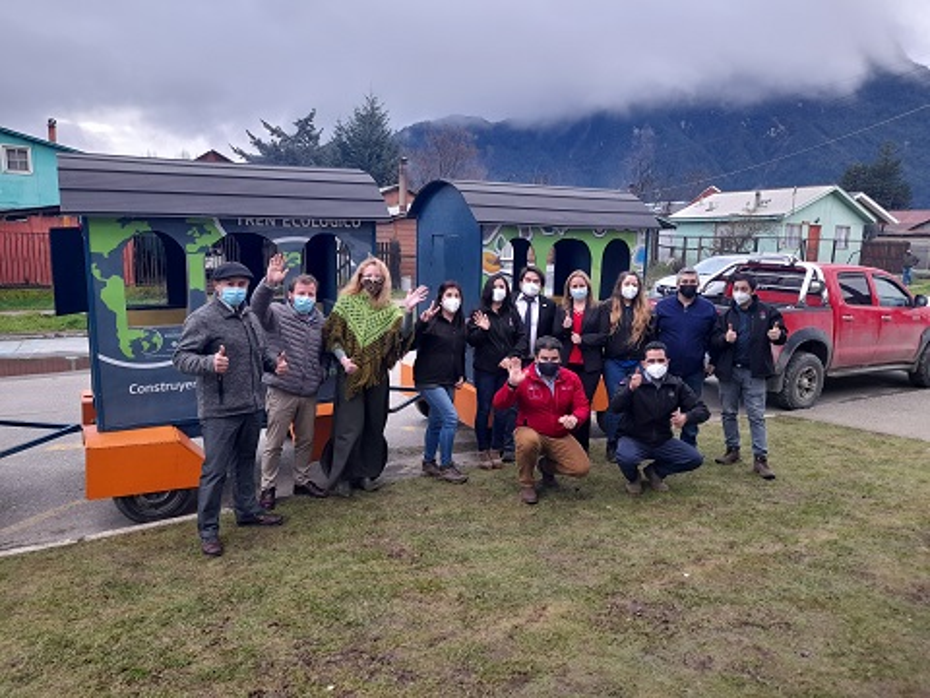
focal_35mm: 25
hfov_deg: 69.4
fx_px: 672
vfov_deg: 54.9
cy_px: 349
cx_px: 465
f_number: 2
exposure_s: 1/50
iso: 50
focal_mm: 4.6
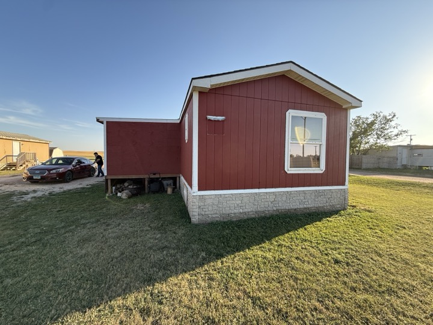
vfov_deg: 85.7
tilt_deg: -0.9
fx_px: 175
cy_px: 162
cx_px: 216
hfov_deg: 102.1
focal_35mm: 14
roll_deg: -0.7
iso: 64
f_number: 2.2
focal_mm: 2.22
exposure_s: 1/433
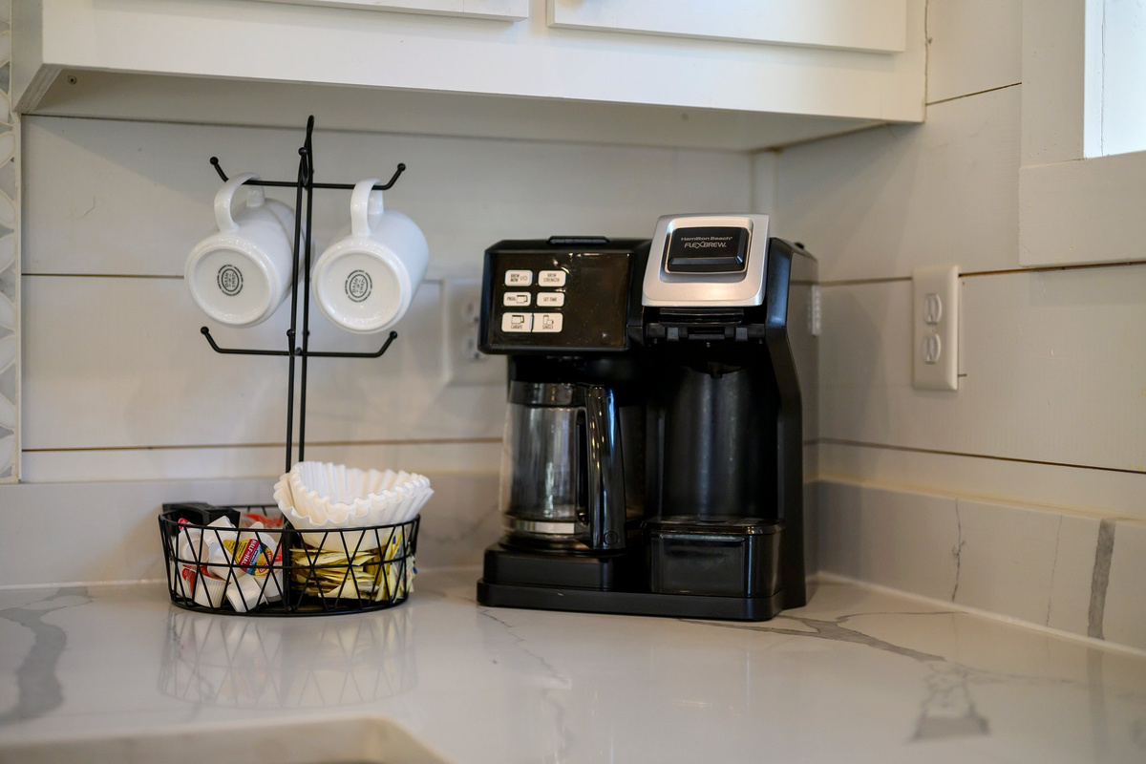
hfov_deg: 39.6
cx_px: 573
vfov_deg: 27.0
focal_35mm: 50
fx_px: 1592
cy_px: 382
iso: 320
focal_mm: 50
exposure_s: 1/640
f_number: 1.8
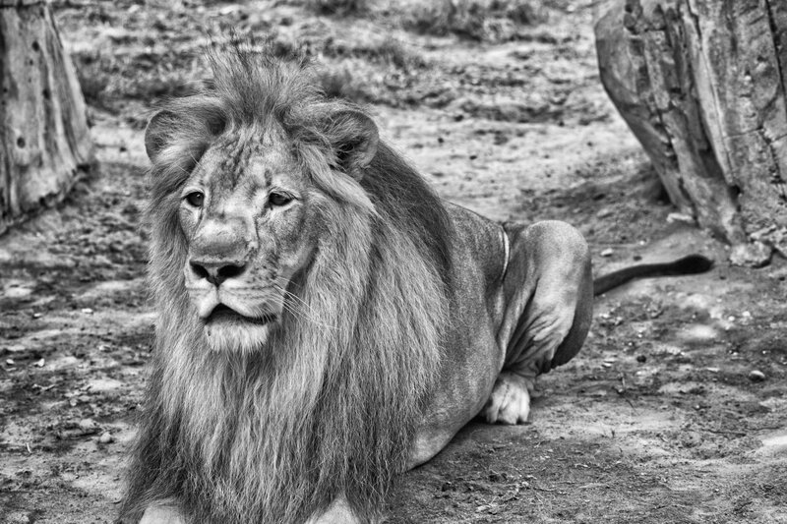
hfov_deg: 19.5
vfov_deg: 13.0
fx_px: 2295
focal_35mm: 105
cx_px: 394
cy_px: 262
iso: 560
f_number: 4
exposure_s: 1/250
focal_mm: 70
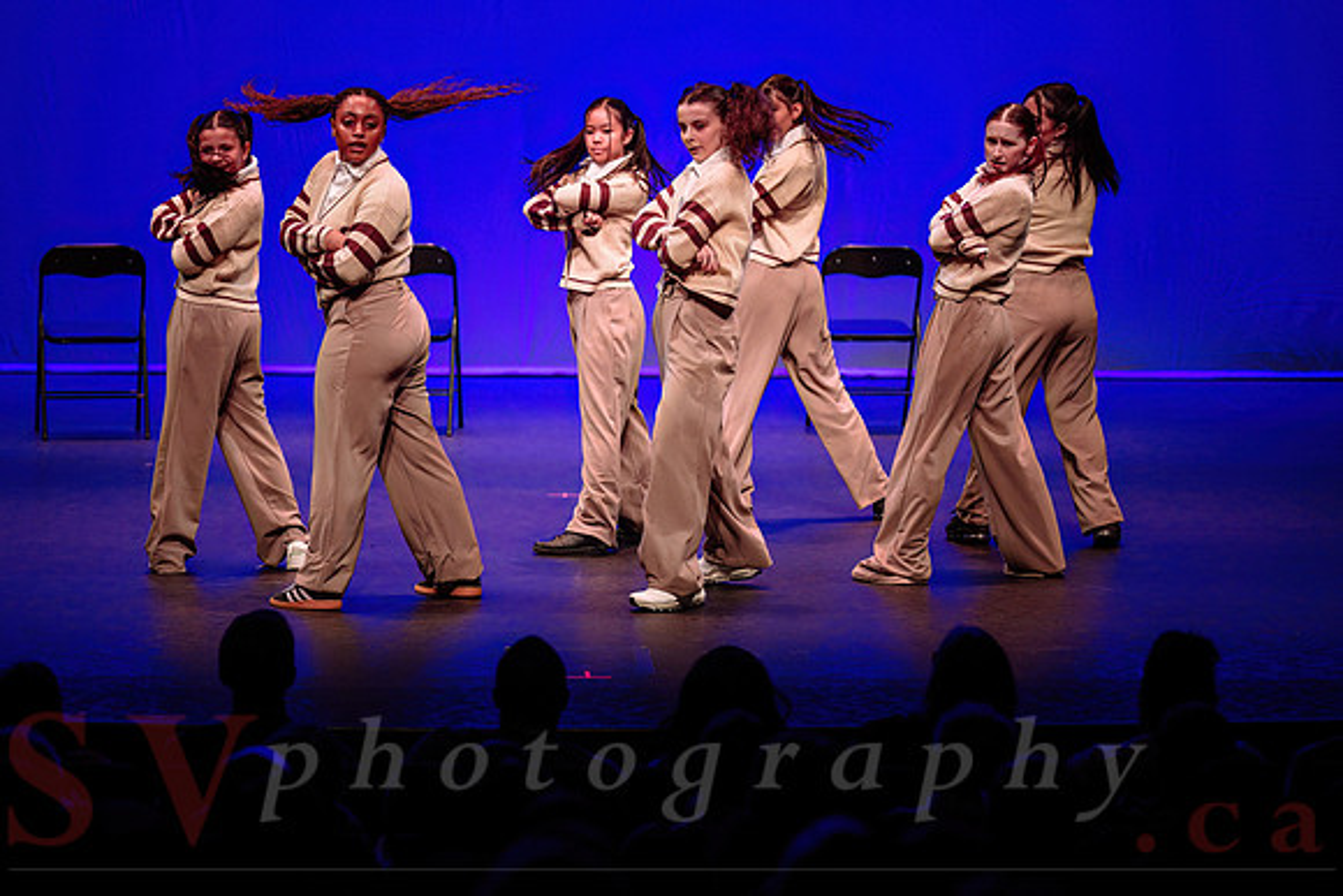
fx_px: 4945
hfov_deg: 15.5
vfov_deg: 10.4
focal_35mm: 133
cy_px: 413
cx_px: 671
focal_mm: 120
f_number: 2.8
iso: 1250
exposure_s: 1/400
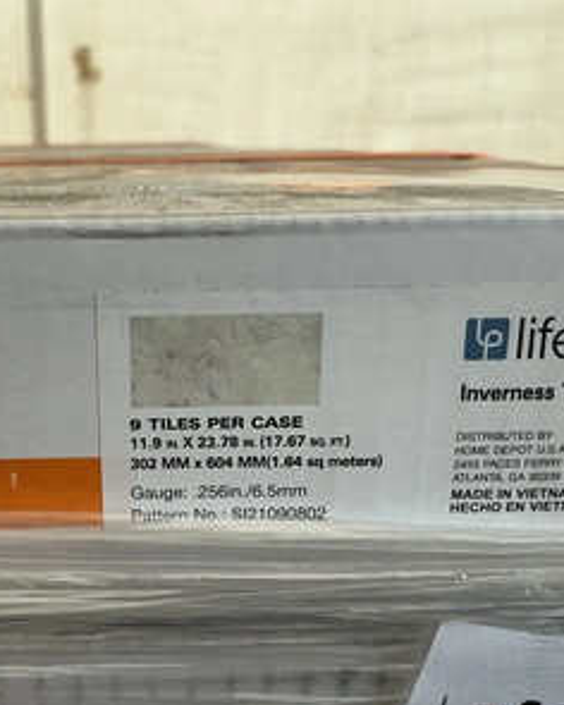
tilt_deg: -15.0
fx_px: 772
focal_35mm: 37
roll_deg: +0.7
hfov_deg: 38.8
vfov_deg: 49.1
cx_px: 124
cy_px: 354
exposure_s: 1/122
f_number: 1.8
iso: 20
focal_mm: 3
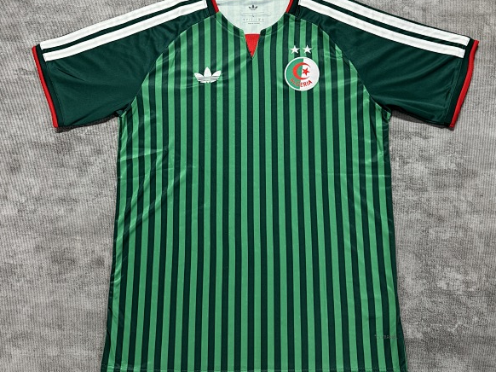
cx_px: 254
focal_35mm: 33
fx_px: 473
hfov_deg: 55.4
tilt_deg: -79.8
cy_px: 141
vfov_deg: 42.6
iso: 320
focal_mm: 6.76
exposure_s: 1/50
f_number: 1.78
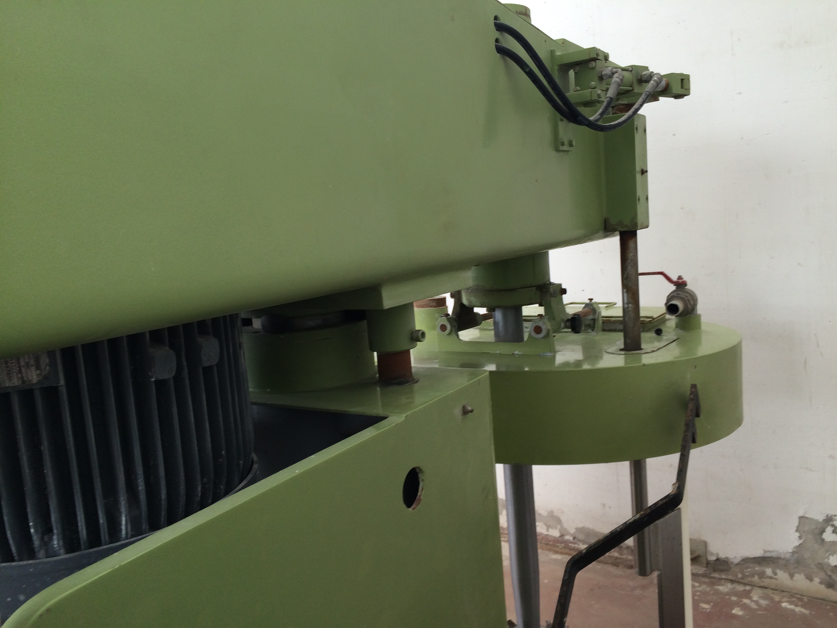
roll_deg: +4.0
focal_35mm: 29
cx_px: 418
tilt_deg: -7.6
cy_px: 314
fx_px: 701
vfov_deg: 48.2
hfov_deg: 61.7
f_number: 2.2
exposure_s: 1/50
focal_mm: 4.15
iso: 32
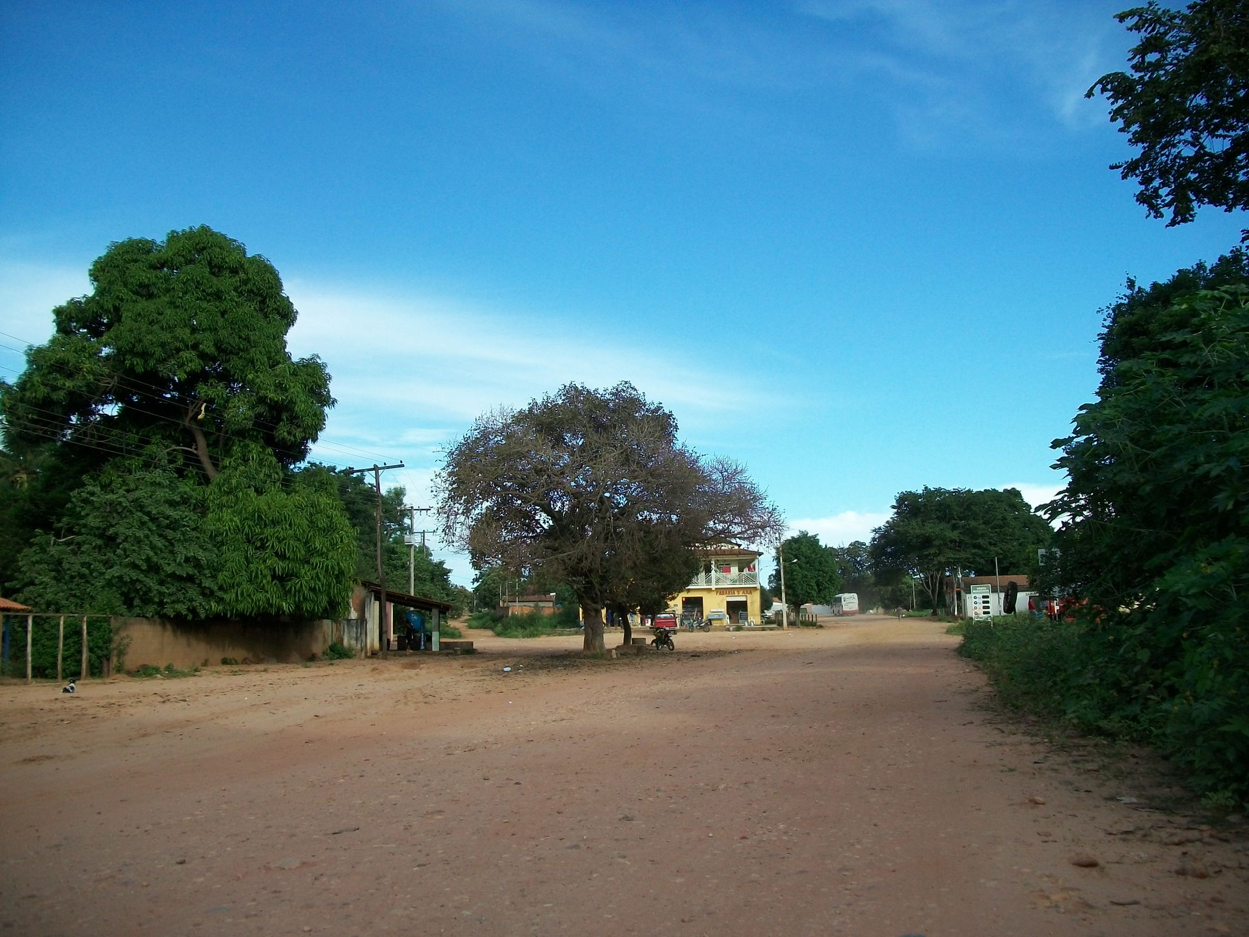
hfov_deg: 56.8
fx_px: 1155
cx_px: 624
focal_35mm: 32
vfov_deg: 44.2
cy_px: 468
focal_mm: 5.7
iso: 80
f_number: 2.9
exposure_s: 1/640
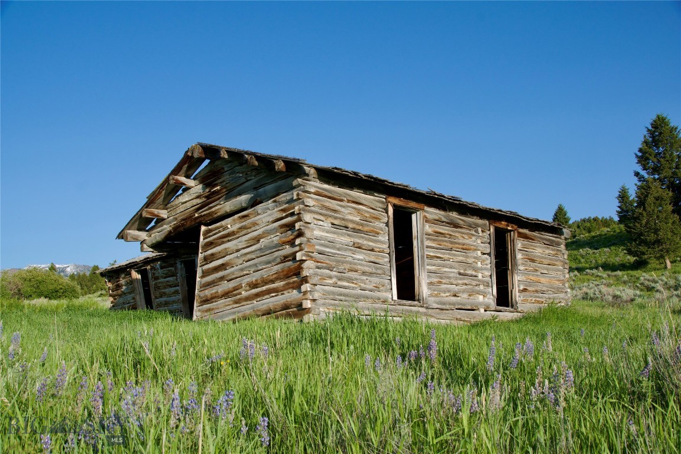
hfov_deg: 57.2
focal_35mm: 33
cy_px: 227
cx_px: 340
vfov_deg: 40.0
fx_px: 624
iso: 400
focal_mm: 22
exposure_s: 1/500
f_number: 11
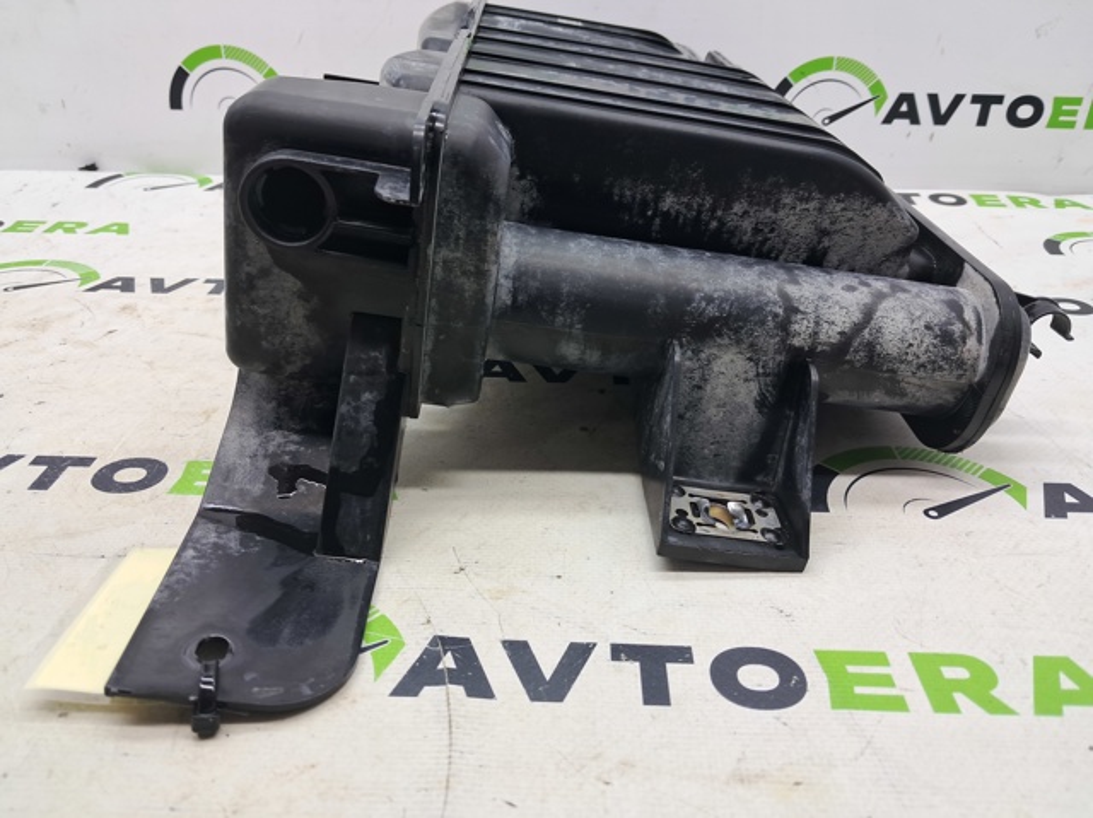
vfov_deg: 51.3
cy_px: 409
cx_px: 546
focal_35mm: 27
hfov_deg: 65.4
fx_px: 852
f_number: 1.8
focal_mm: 4
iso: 50
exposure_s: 1/50
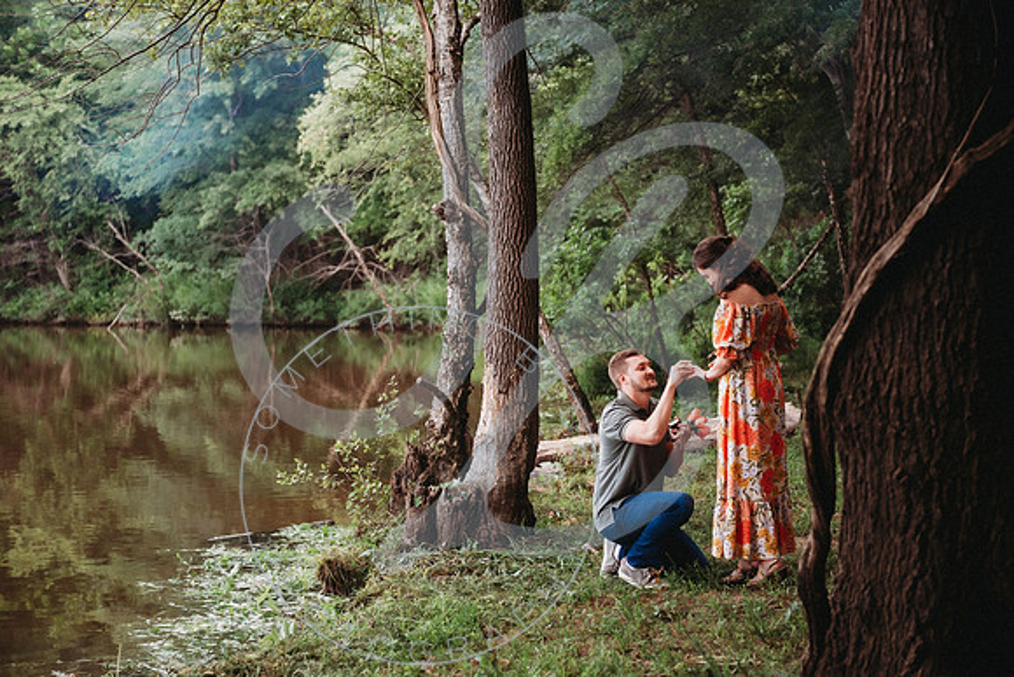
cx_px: 489
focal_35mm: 74
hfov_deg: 27.2
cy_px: 339
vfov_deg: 18.3
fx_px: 2095
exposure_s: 1/160
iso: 400
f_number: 2.8
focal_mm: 70
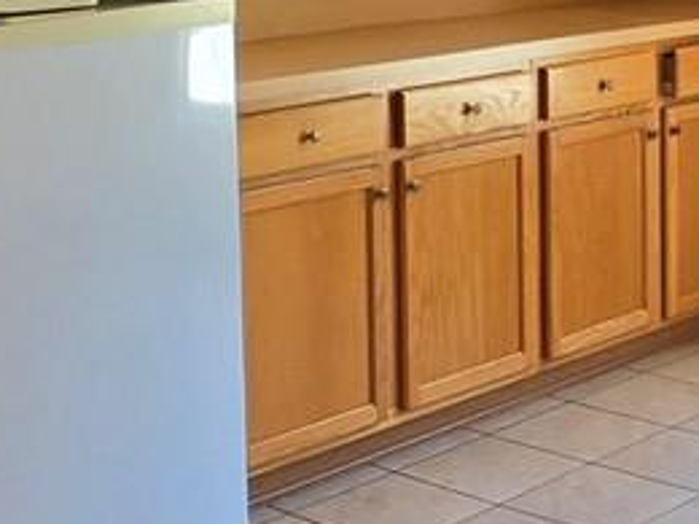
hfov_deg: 24.0
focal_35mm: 80
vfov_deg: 17.9
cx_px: 565
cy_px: -27
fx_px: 1615
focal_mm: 2.2
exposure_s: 1/120
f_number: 1.9
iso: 64
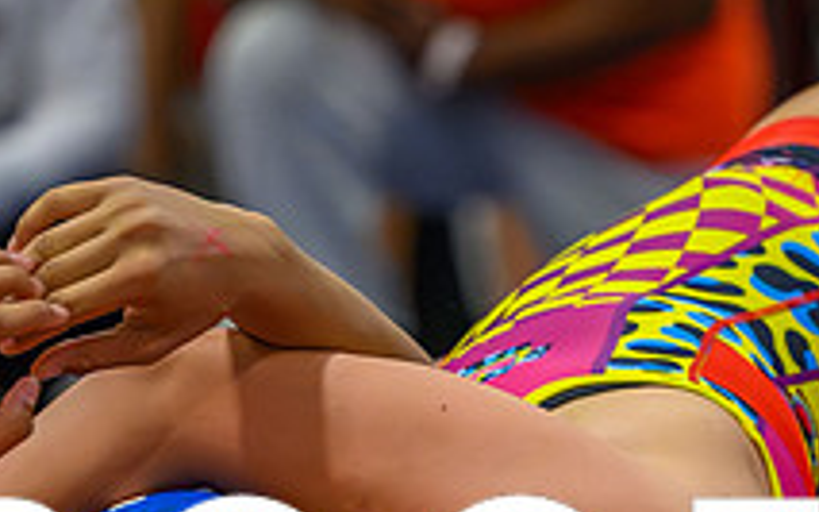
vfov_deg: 2.5
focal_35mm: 521
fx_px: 11626
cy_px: 788
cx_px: 668
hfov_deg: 4.0
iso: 8000
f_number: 2.8
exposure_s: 1/800
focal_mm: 135
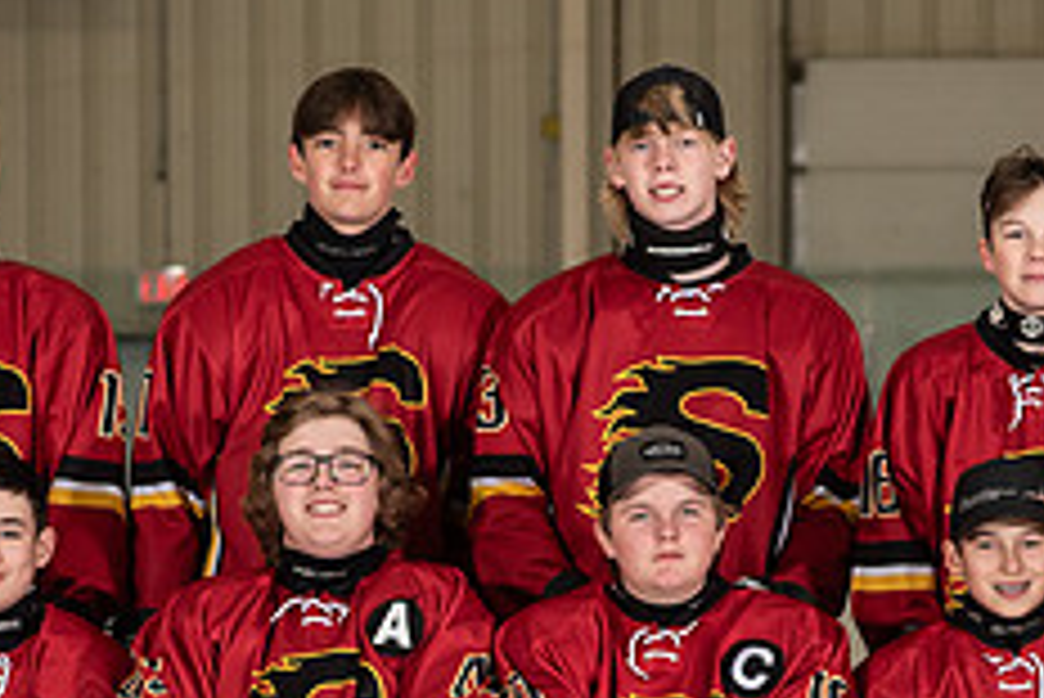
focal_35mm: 278
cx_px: 491
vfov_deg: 4.9
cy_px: 745
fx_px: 8067
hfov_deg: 7.4
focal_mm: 85
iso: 500
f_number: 5
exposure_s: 1/200
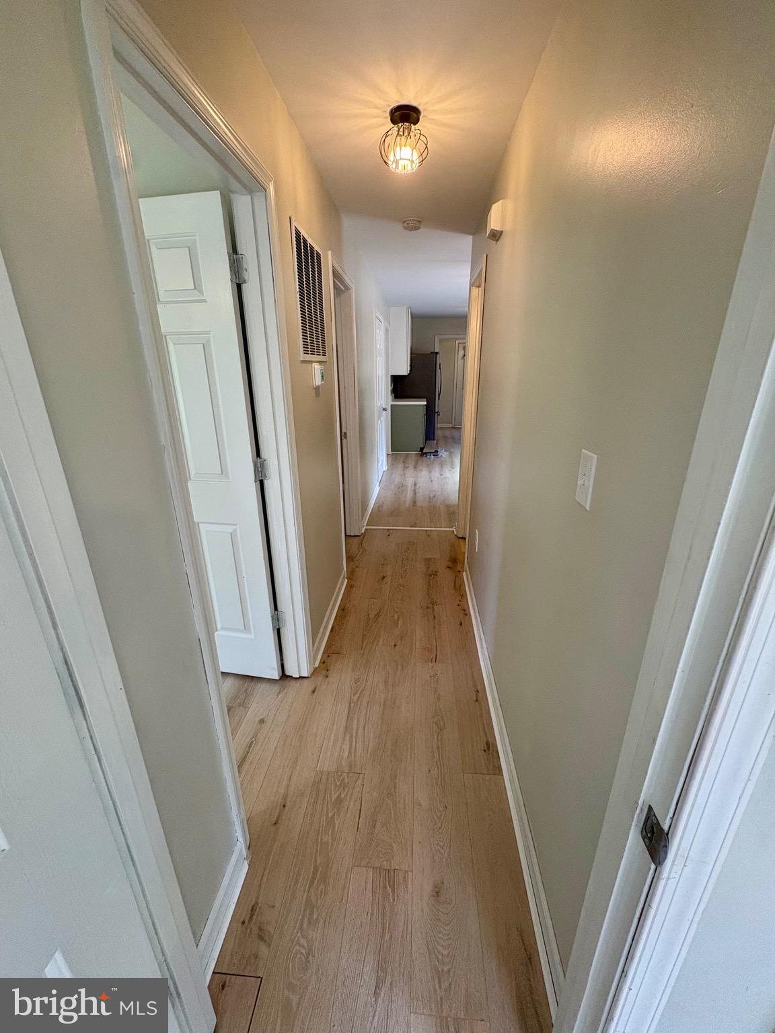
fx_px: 418
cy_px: 516
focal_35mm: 14
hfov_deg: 85.7
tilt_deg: -20.1
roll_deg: -0.1
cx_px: 388
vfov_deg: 102.1
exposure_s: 1/120
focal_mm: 2.22
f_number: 2.2
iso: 200
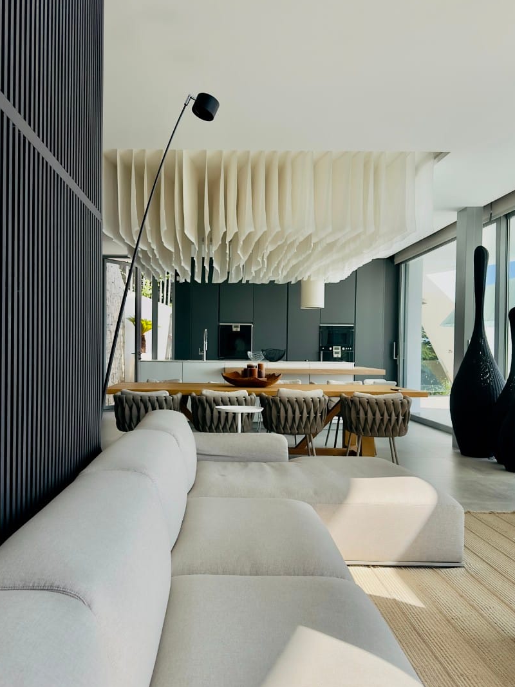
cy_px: 370
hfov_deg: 51.3
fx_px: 536
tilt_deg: -2.7
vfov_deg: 65.2
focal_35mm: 27
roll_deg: +0.5
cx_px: 241
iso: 100
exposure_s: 1/1212
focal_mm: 6.86
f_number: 1.78
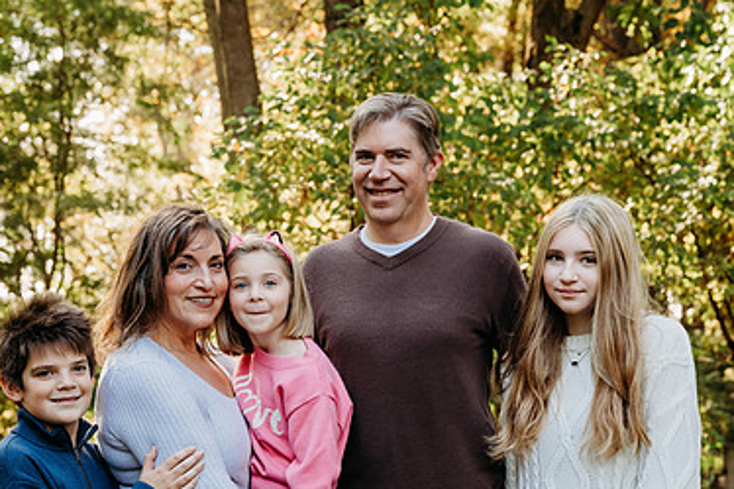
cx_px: 322
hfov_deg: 22.6
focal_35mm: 90
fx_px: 1834
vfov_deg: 15.1
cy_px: 351
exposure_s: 1/250
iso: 400
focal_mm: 58
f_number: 5
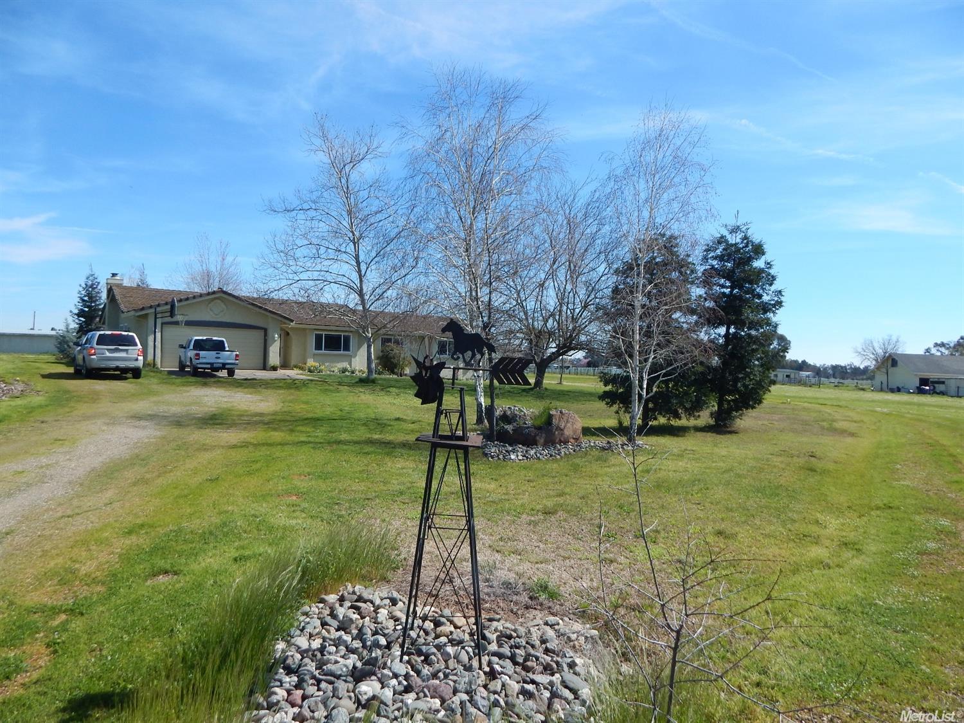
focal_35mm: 22
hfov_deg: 76.4
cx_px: 482
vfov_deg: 61.1
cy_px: 362
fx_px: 612
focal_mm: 4
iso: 125
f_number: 6
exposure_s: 1/500
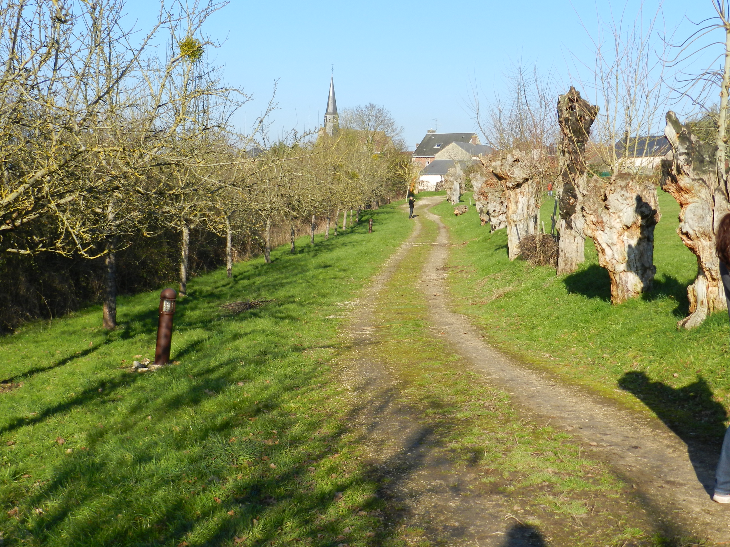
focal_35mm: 46
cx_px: 365
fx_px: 970
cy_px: 274
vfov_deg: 31.5
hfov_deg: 41.2
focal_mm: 8.1
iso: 160
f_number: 4.2
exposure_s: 1/800
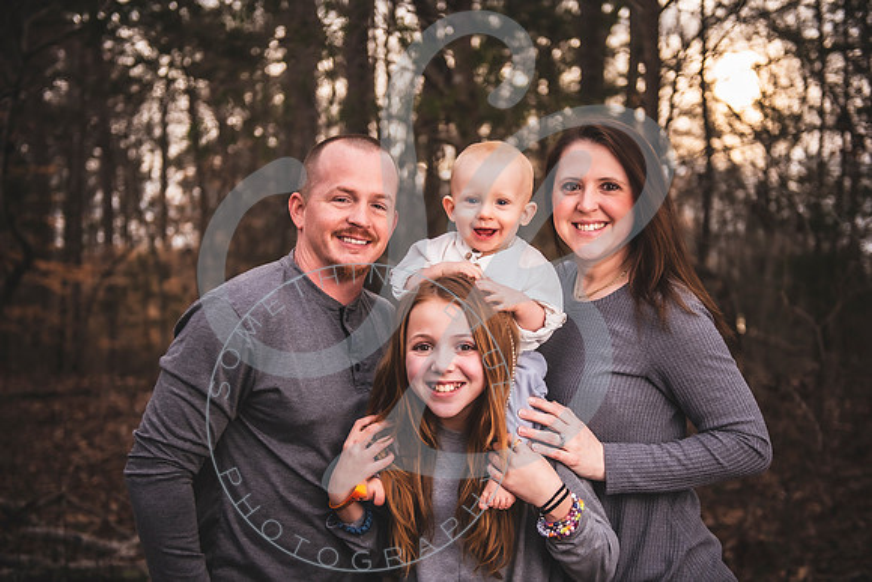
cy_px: 291
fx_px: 1163
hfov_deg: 41.1
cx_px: 436
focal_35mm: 48
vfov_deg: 28.1
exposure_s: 1/250
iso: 100
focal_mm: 48
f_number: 2.8
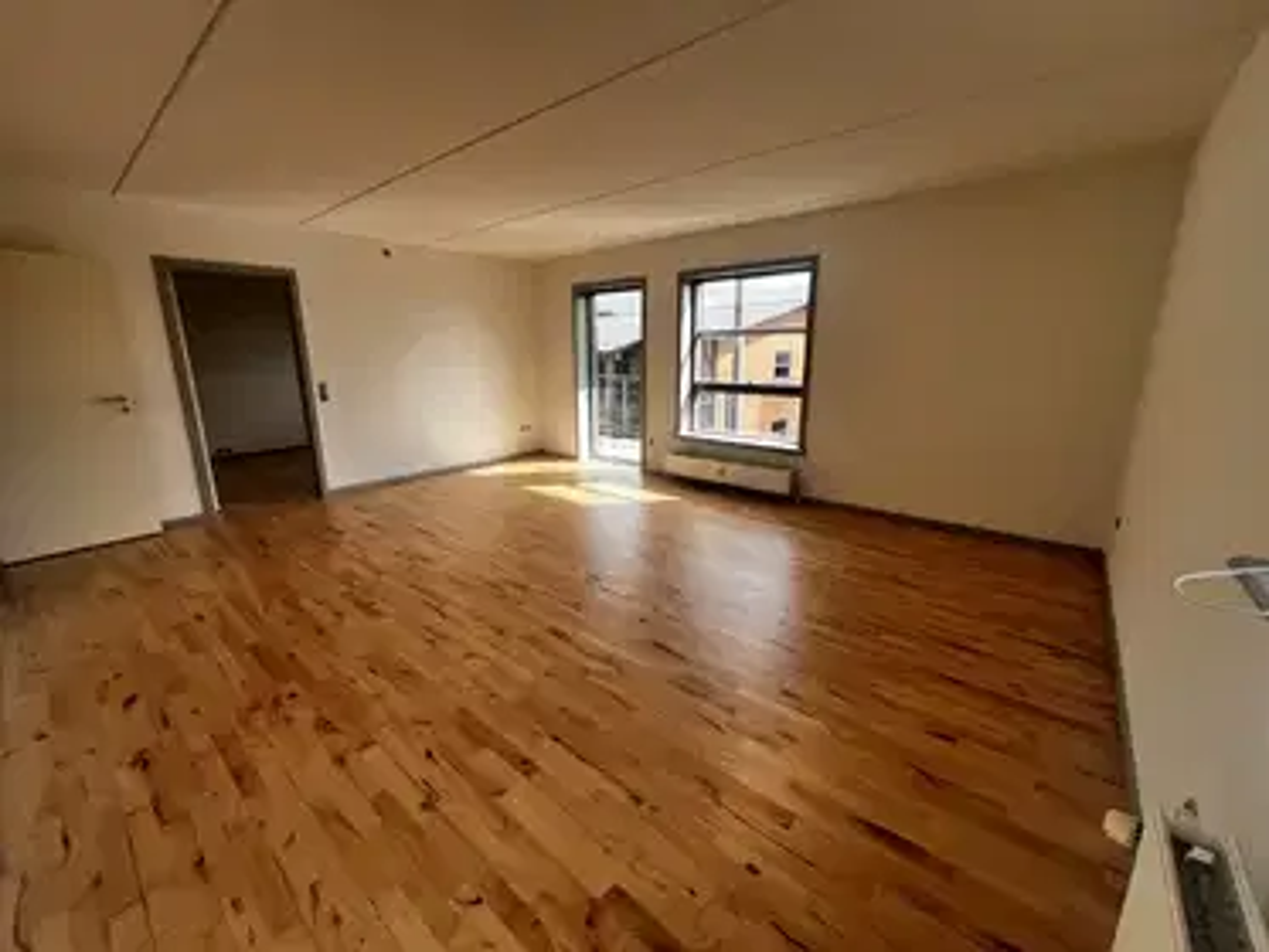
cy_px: 476
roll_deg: +0.0
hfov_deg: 106.2
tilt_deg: -13.5
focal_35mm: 13
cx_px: 634
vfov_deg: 89.9
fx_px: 477
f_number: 1.8
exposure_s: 1/515
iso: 32
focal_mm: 1.57
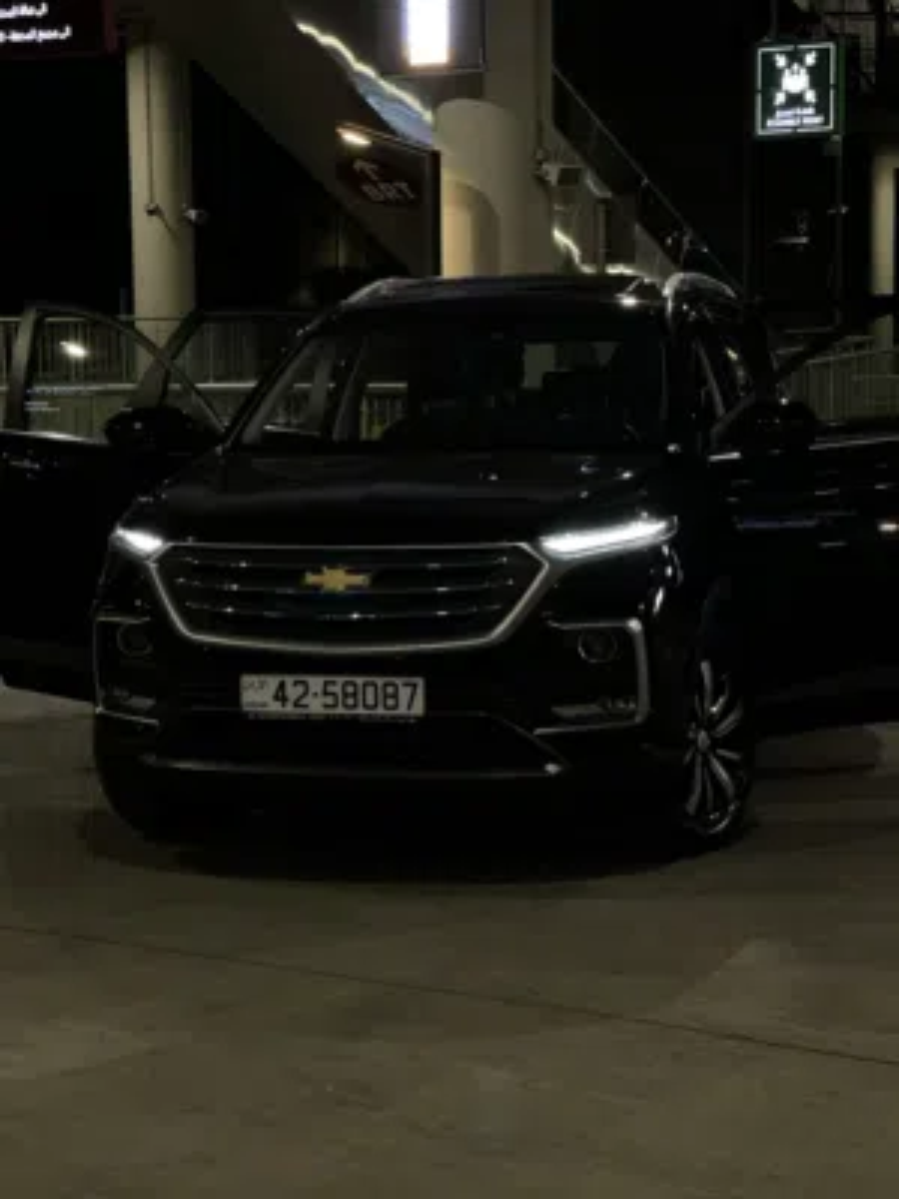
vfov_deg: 25.3
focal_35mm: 77
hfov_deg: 19.1
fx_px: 2666
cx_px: 450
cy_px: 600
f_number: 2.8
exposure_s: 1/33
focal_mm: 9
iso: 320
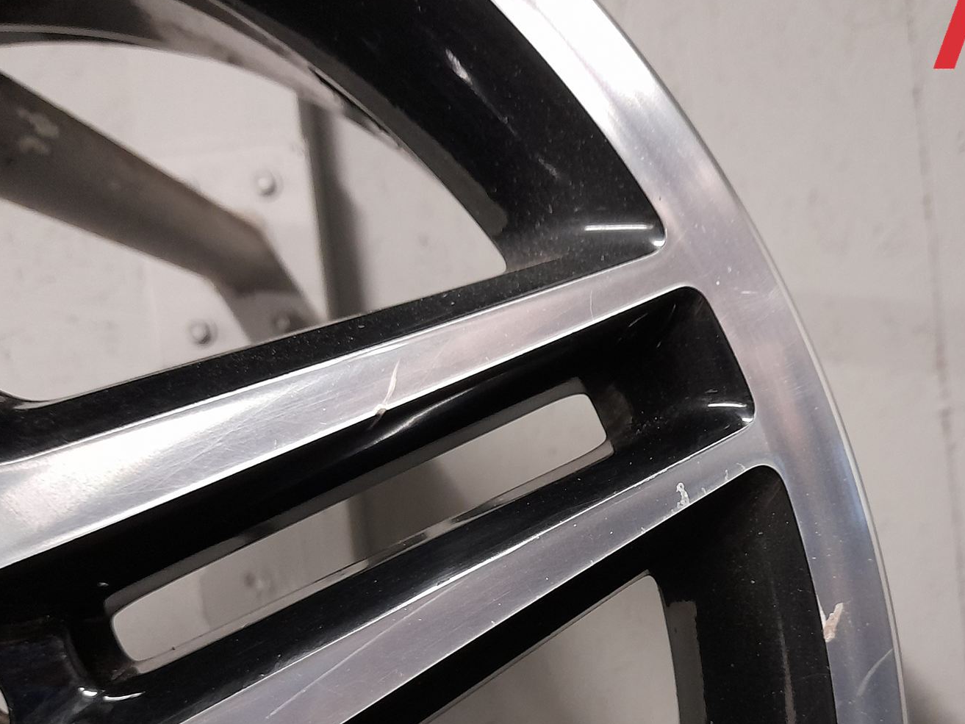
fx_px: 1087
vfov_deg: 36.3
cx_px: 632
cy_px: 509
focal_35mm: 39
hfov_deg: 47.2
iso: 500
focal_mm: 4.6
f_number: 2
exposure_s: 1/25
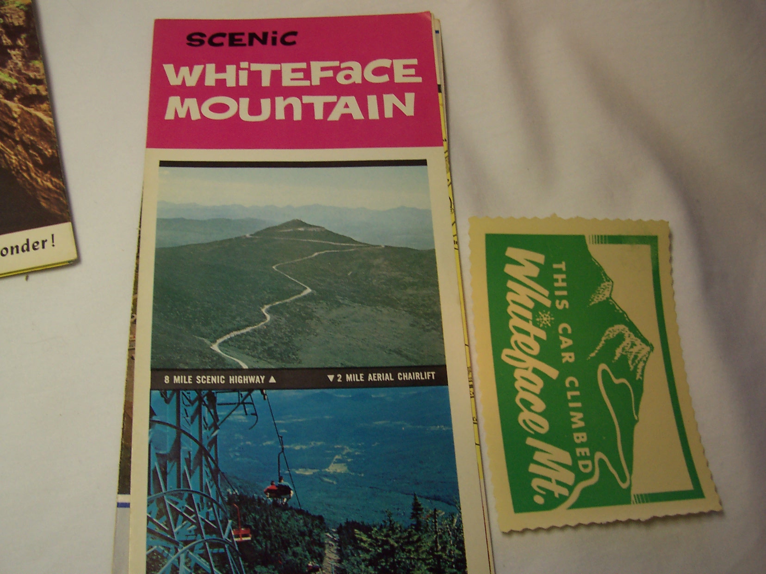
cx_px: 383
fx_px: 819
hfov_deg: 50.1
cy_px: 287
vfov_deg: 38.7
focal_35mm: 37
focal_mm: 5.6
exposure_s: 1/60
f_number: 2.8
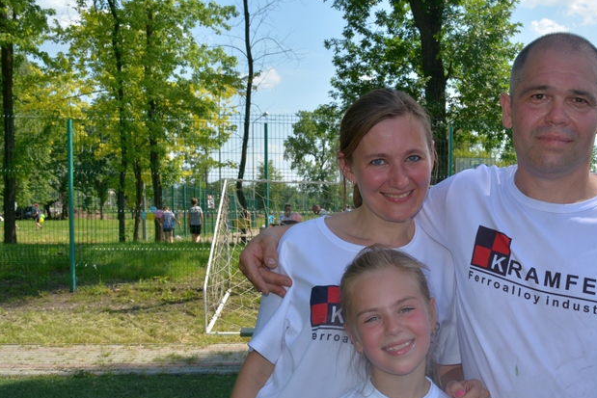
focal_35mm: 48
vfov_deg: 27.8
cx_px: 411
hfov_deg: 40.5
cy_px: 278
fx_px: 796
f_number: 10
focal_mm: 22
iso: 100
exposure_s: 1/200
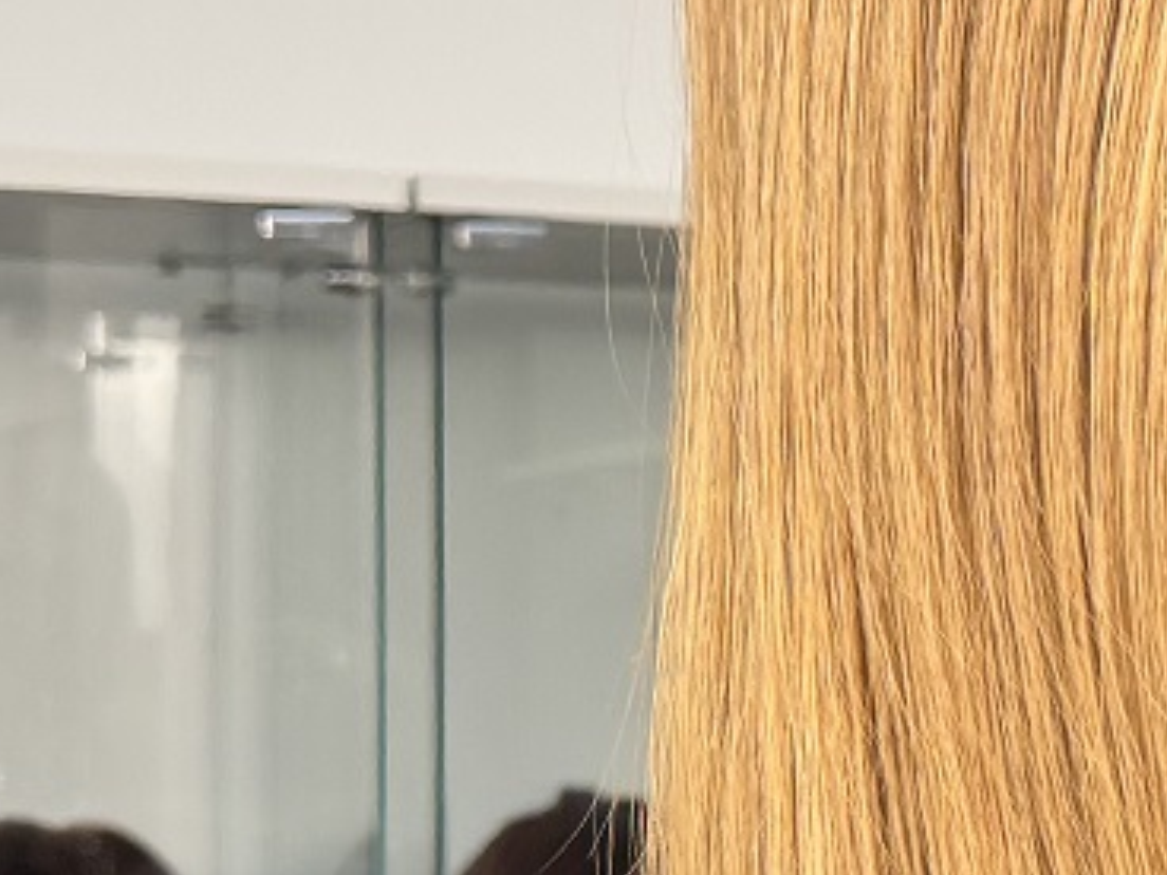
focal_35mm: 111
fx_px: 3742
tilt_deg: +0.0
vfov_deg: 13.3
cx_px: 1630
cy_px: 569
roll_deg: +1.0
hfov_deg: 16.5
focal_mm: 6.76
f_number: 1.78
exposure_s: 1/100
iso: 100
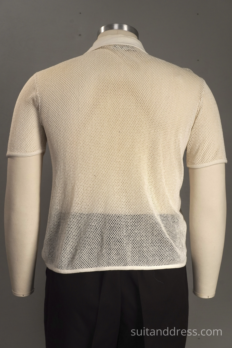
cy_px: 174
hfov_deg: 28.1
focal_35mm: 48
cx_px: 116
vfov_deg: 41.1
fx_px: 464
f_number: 13
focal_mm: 32
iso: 400
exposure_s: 1/60
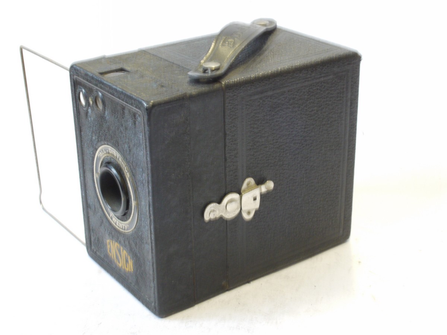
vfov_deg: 24.4
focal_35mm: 60
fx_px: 775
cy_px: 168
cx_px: 224
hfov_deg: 32.2
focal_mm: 30
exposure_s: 1/8
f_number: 14
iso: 800
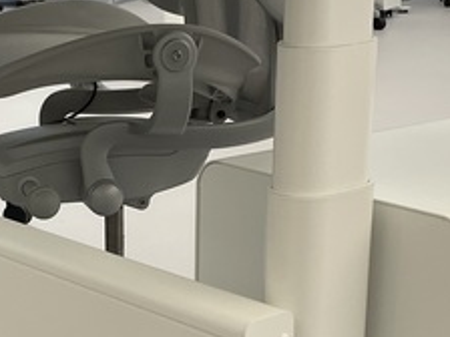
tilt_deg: -19.4
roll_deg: +1.6
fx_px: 1209
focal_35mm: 93
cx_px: 90
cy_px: 335
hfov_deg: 20.8
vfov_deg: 15.6
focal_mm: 4.2
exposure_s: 1/120
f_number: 1.6
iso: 100
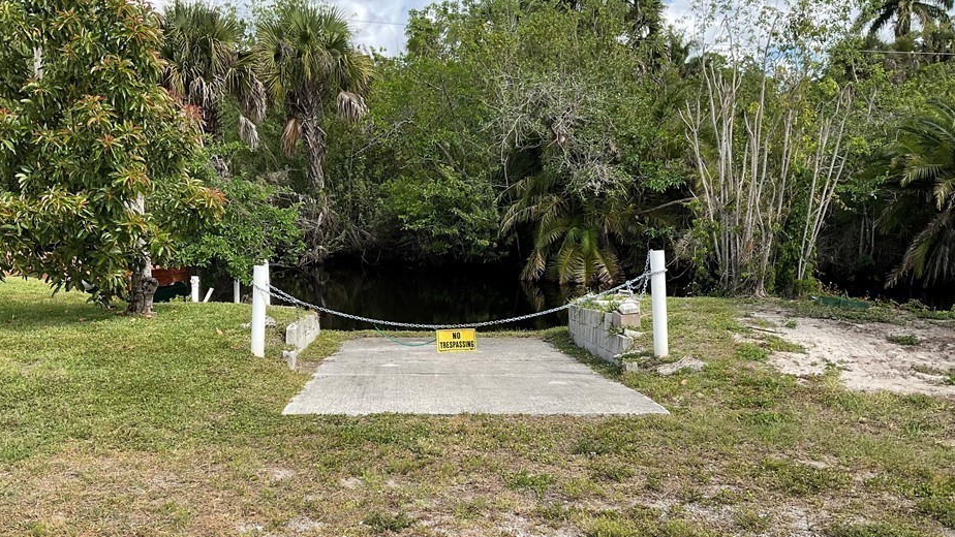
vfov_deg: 33.3
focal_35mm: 35
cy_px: 371
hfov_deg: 56.6
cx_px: 460
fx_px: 886
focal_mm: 3
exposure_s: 1/978
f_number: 1.8
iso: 16
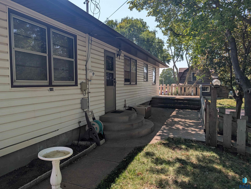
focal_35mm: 24
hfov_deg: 71.5
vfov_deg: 56.9
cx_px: 126
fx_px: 174
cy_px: 94
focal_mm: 6.9
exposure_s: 1/636
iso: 16
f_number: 1.68
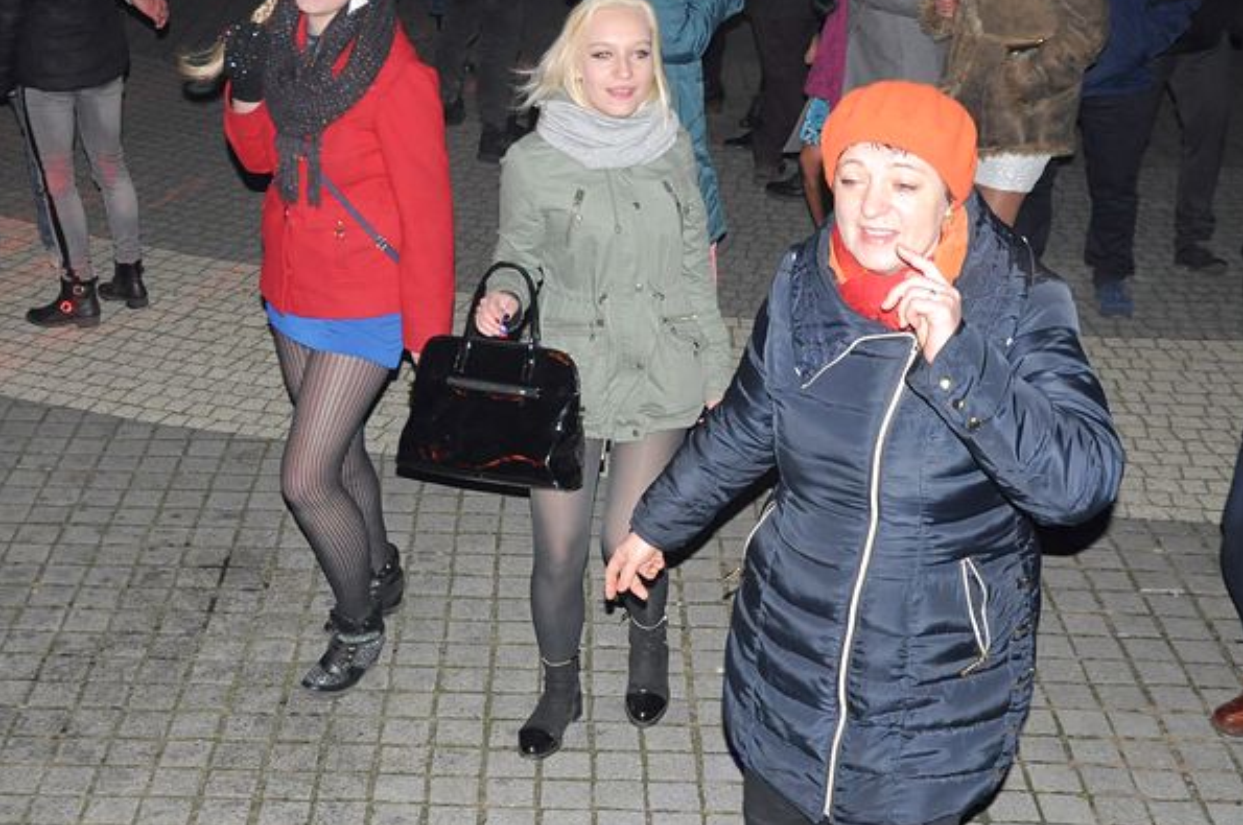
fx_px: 2069
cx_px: 485
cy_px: 390
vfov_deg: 22.6
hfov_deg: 33.3
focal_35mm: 60
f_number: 4.5
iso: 1250
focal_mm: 28
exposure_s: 1/60
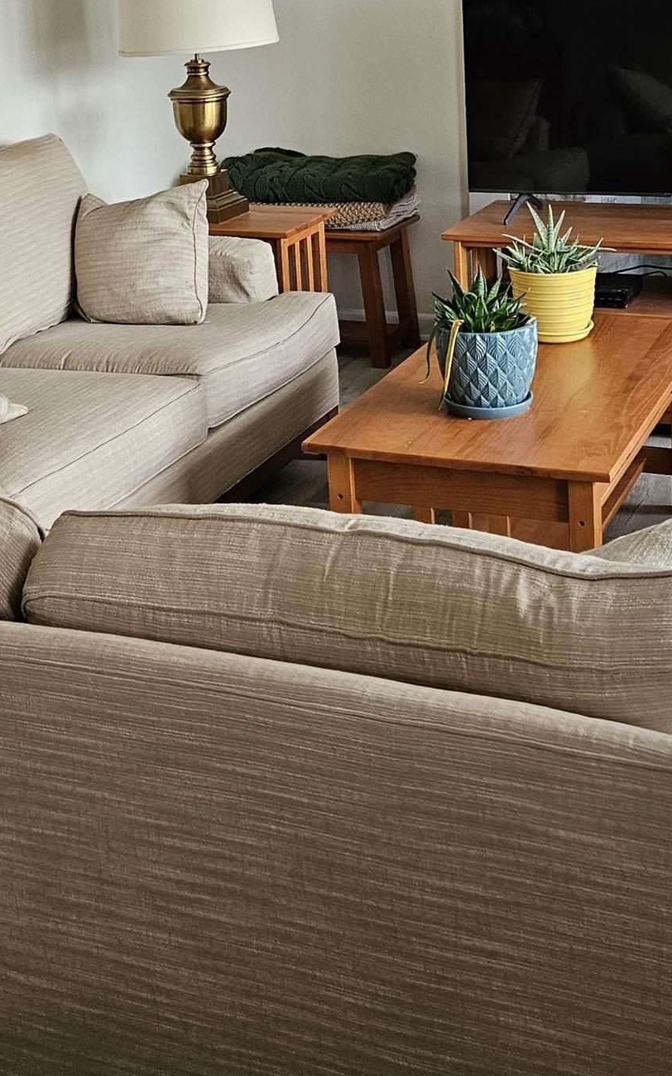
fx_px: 1612
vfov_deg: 35.4
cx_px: 299
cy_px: 171
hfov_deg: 23.5
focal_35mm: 55
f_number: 1.8
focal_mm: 5.4
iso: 320
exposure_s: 1/170
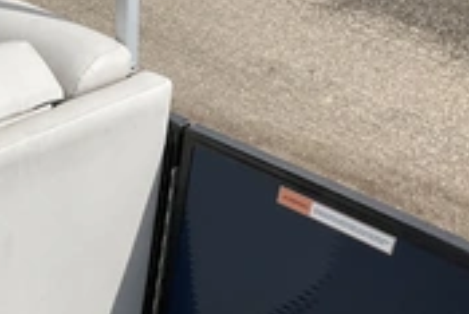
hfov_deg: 27.6
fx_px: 900
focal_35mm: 69
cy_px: 295
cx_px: 8
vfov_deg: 19.3
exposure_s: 1/2538
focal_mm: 3
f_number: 1.8
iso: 25
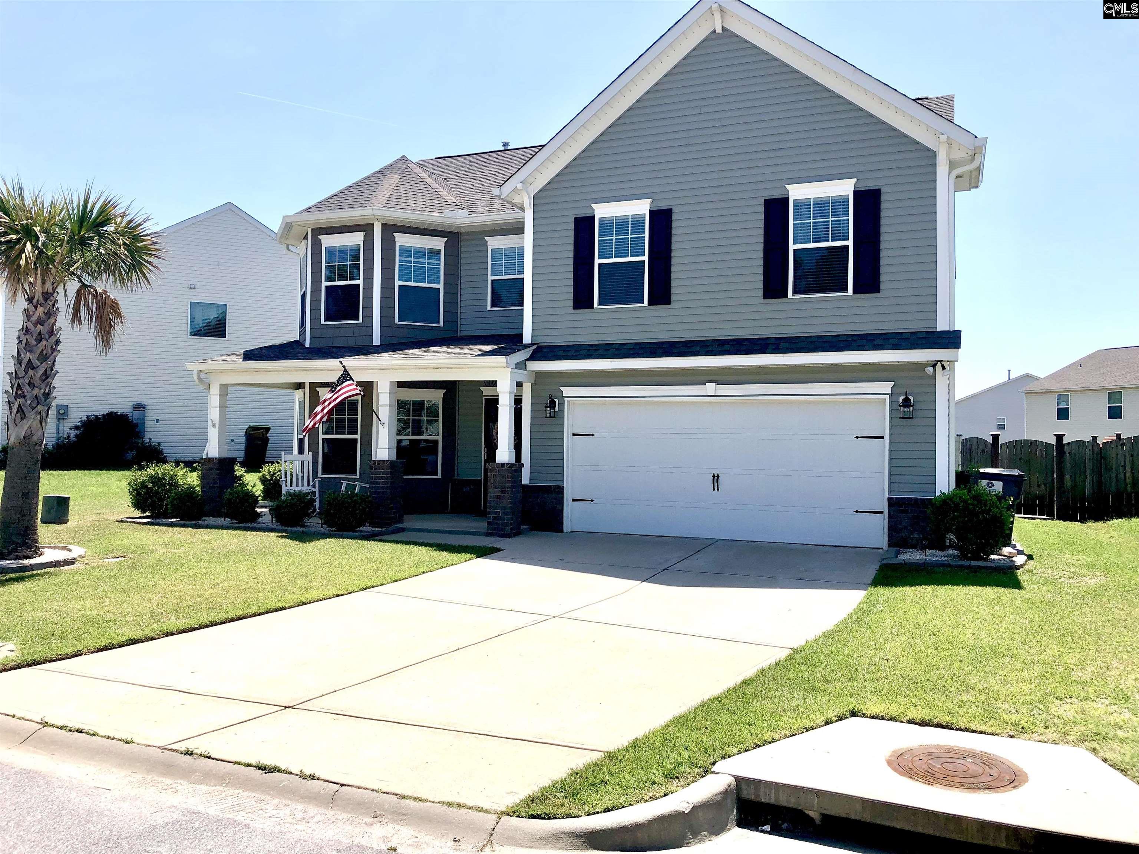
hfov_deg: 63.4
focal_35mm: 28
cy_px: 427
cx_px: 570
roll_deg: -1.6
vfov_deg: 49.7
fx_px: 921
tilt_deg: +0.4
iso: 20
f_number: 1.8
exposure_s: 1/2114
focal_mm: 3.99
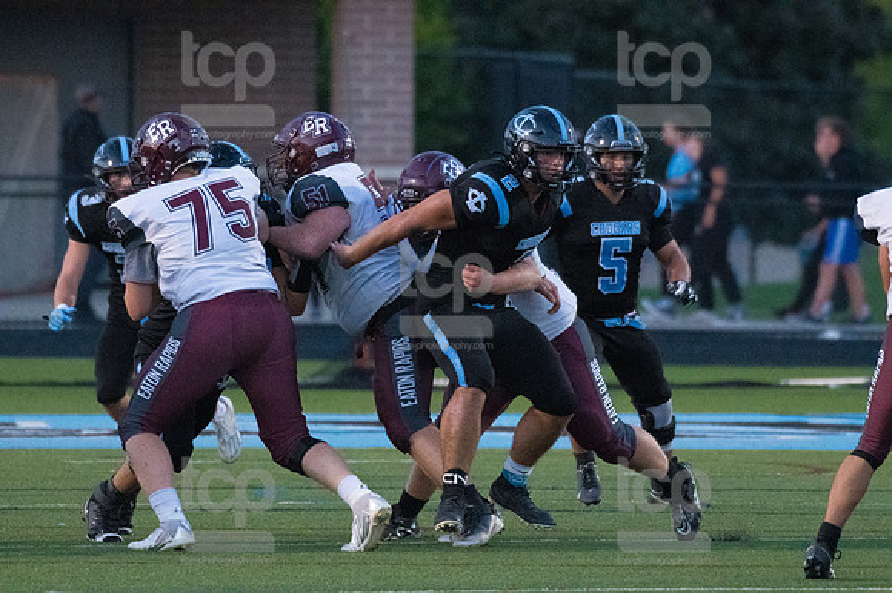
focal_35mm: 540
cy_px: 296
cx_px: 446
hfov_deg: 3.8
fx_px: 13372
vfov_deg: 2.5
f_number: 5.6
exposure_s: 1/2000
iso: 6400
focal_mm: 360
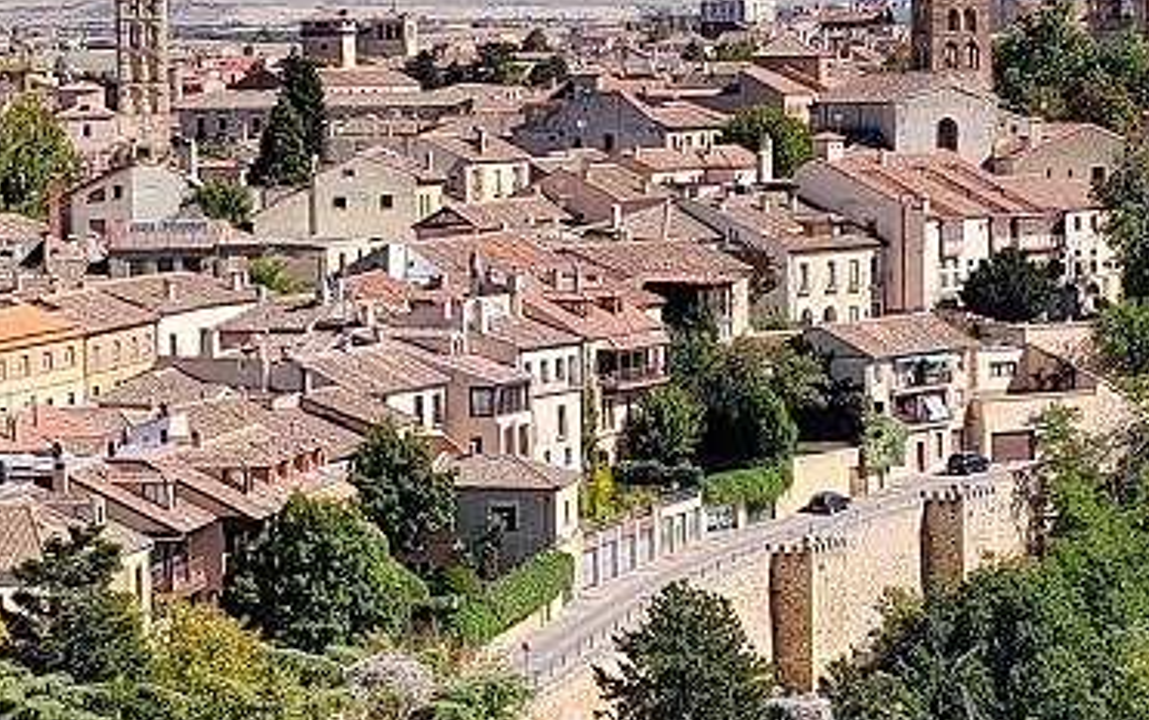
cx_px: 732
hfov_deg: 16.9
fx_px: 3854
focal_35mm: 123
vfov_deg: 10.7
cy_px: 380
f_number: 1.9
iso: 100
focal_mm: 5.52
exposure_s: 1/1600
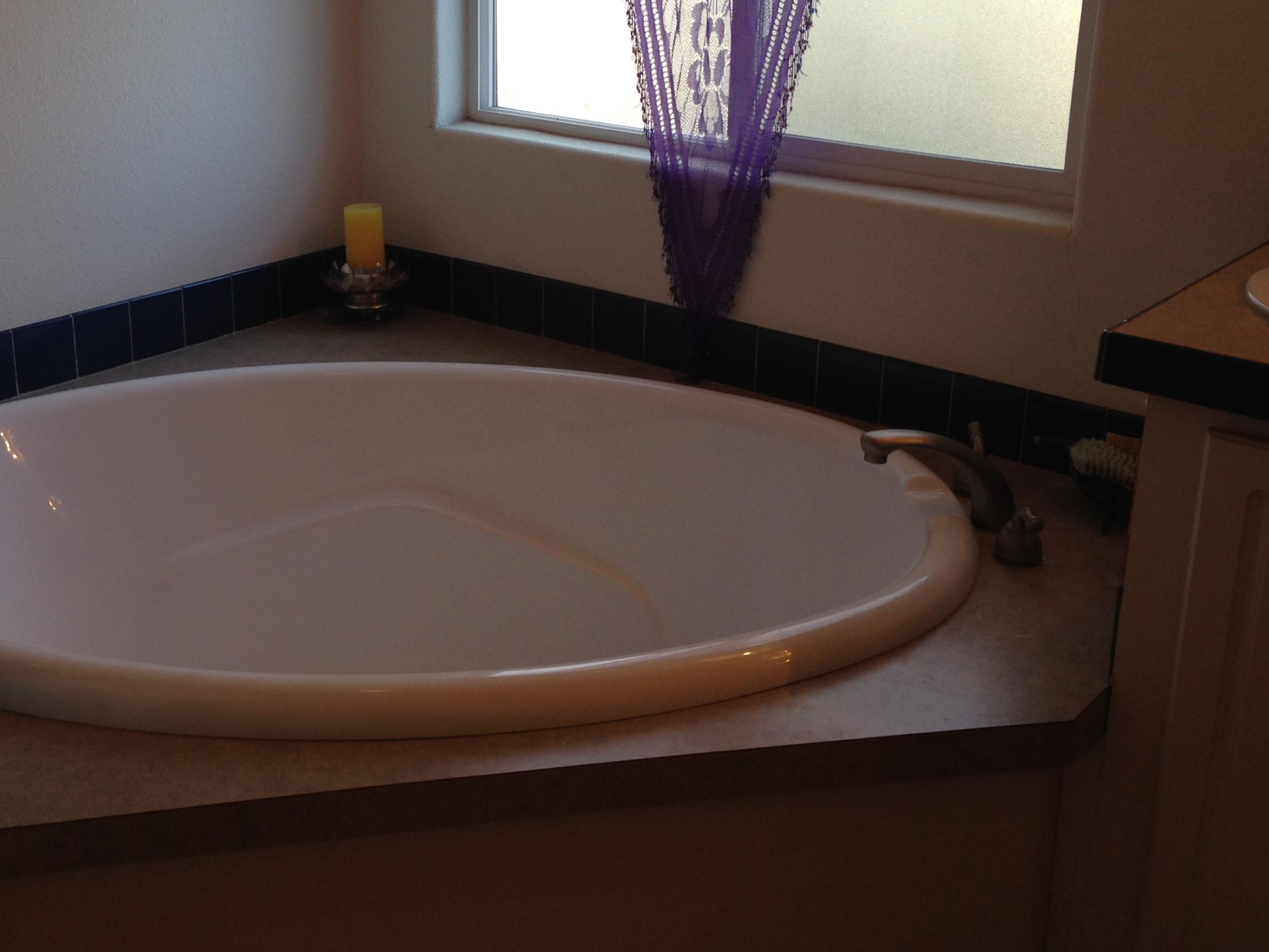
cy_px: 314
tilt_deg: -16.1
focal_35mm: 45
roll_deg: +1.8
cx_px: 512
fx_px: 1650
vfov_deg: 31.9
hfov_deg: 41.9
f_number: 2.4
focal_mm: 4.12
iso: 50
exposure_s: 1/40
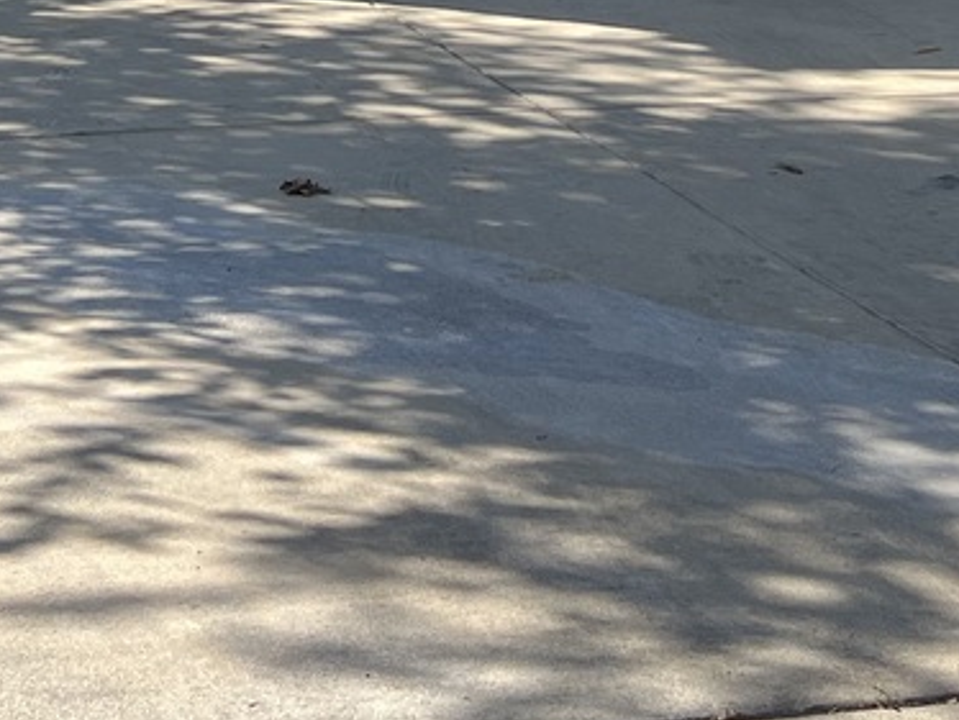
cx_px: 549
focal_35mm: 100
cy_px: -333
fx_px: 2772
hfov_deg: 19.6
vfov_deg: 14.0
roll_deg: +0.7
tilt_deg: +0.7
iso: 50
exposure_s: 1/1575
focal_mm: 5.7
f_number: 1.5
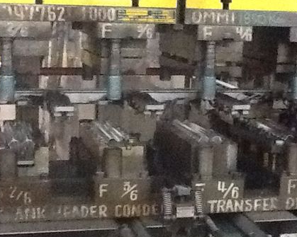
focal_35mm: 82
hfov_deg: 23.3
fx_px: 721
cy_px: 136
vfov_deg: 18.7
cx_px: 153
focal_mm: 2.03
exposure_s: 1/15
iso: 640
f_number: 2.4
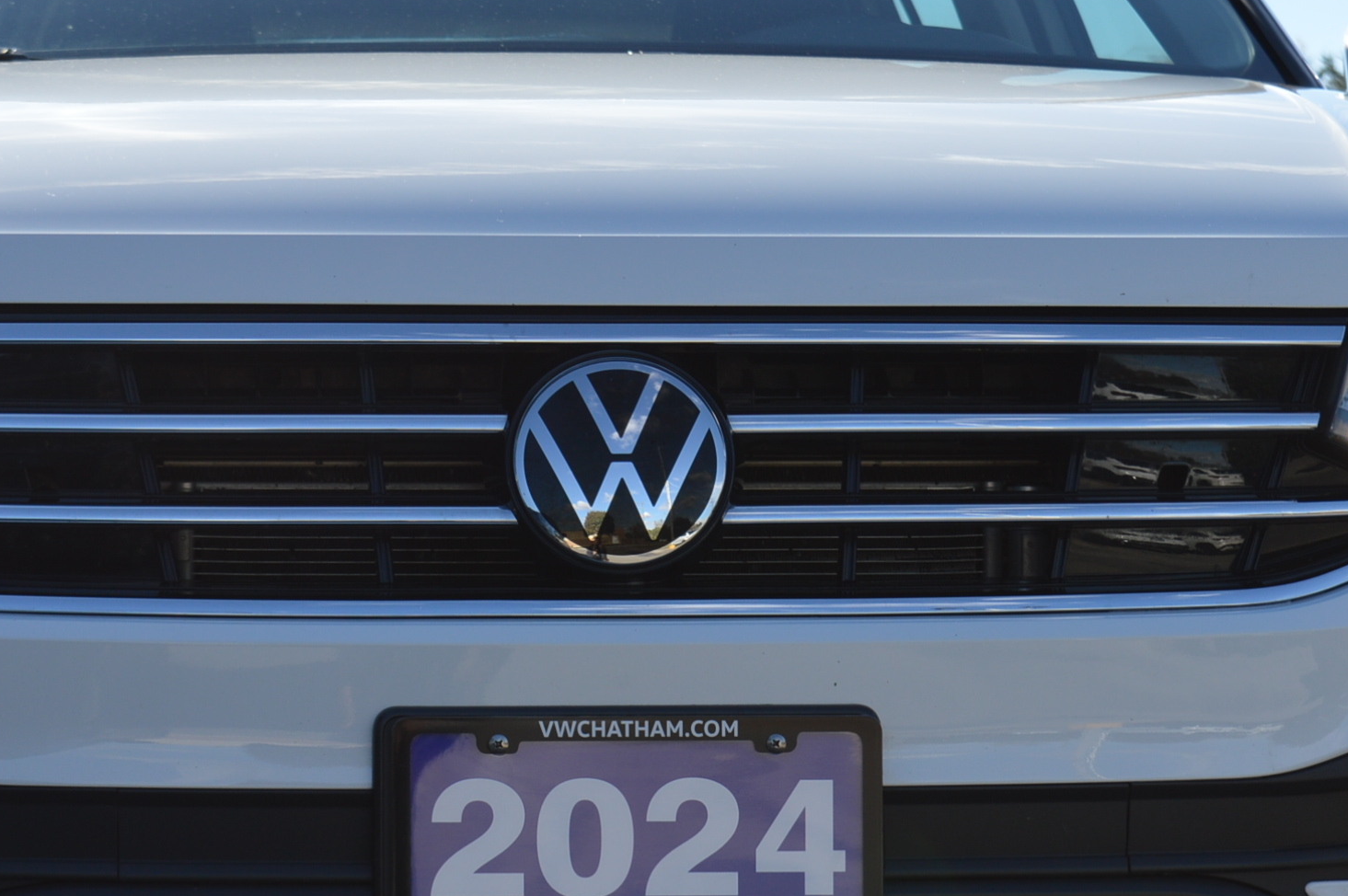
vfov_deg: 11.7
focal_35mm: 117
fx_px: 4377
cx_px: 518
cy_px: 553
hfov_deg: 17.5
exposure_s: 1/250
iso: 100
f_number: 8
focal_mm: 38
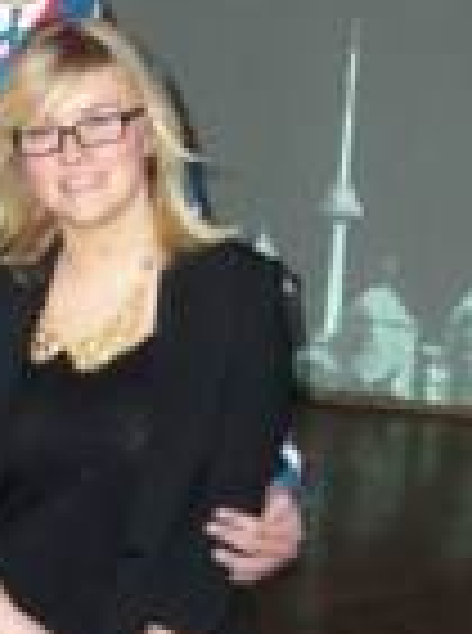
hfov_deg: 15.4
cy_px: 378
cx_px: -144
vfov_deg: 21.6
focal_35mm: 91
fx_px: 1662
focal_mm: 5.7
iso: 320
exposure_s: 1/30
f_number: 2.9
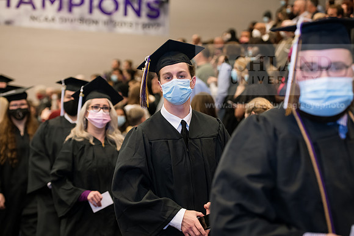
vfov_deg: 14.9
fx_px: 905
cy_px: 118
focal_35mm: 92
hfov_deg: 22.1
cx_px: 177
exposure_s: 1/200
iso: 1600
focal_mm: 92
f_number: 3.5
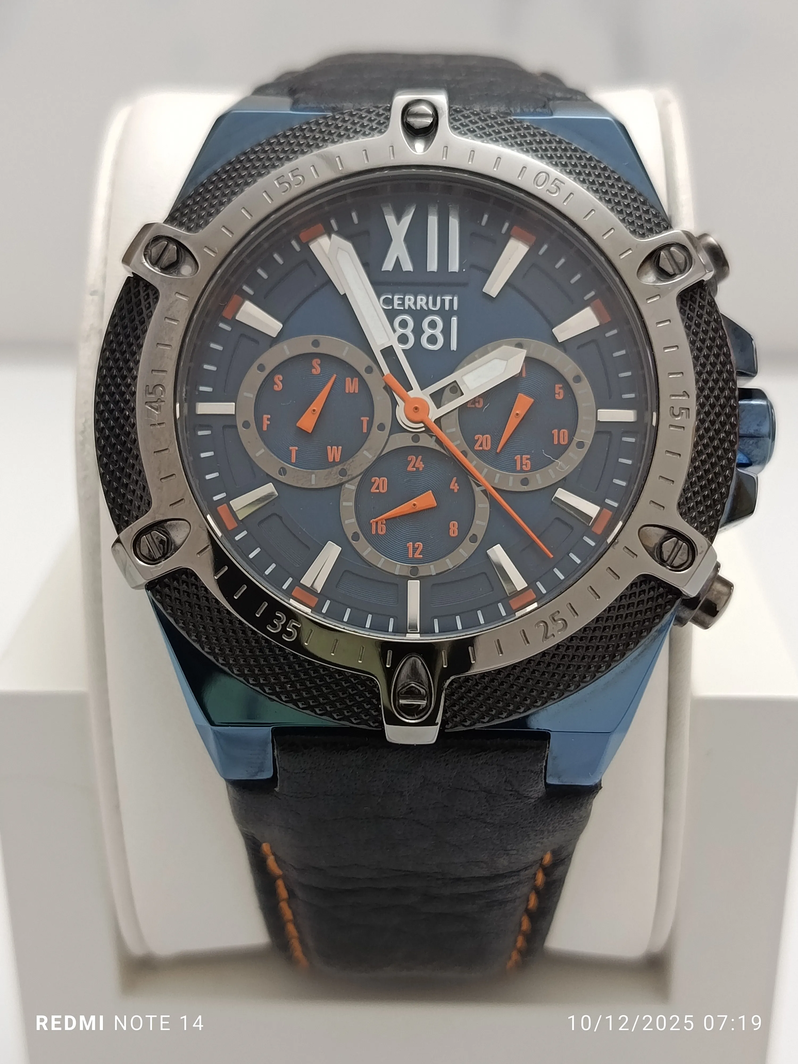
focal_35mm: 48
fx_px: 1475
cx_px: 399
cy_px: 532
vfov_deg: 39.7
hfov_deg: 30.3
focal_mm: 5.24
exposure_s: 1/100
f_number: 1.7
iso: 612
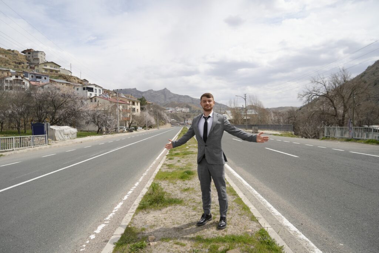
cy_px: 126
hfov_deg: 73.7
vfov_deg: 53.1
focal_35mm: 24
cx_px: 190
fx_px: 253
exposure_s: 1/1000
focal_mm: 24
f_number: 5
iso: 100
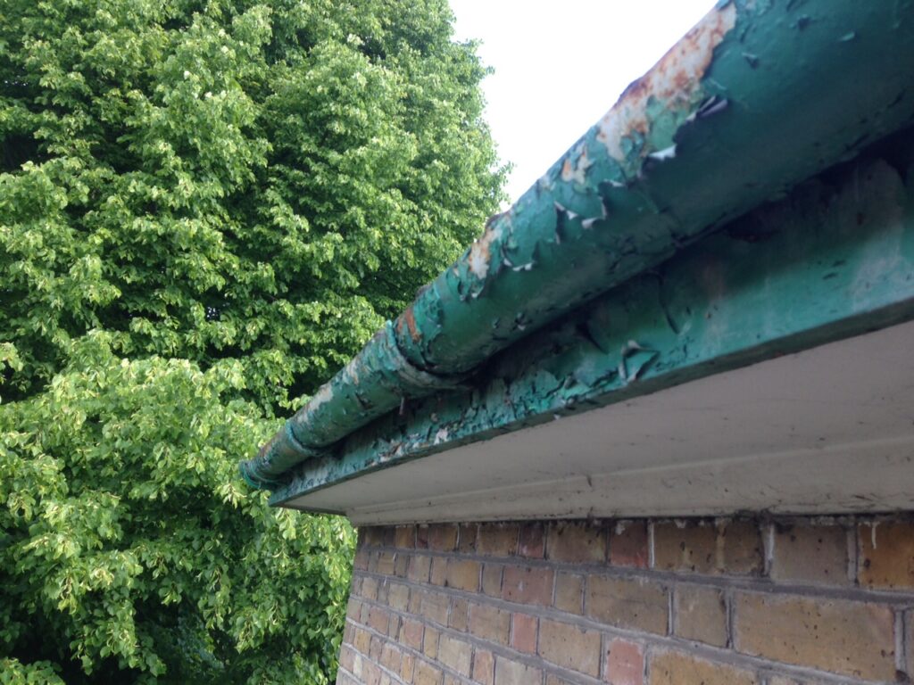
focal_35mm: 33
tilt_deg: +14.4
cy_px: 342
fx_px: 871
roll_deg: -7.6
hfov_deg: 55.4
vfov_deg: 42.9
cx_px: 457
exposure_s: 1/133
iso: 50
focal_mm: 4.12
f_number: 2.4
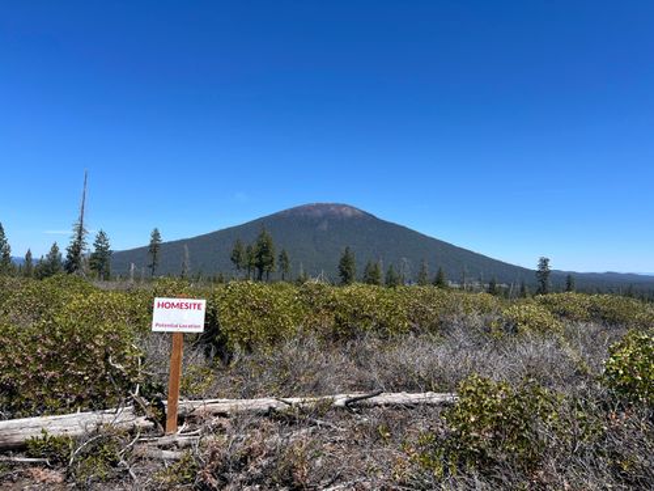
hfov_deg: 67.3
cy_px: 246
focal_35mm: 26
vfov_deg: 53.1
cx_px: 327
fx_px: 491
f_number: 1.5
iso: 50
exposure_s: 1/4274
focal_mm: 5.7
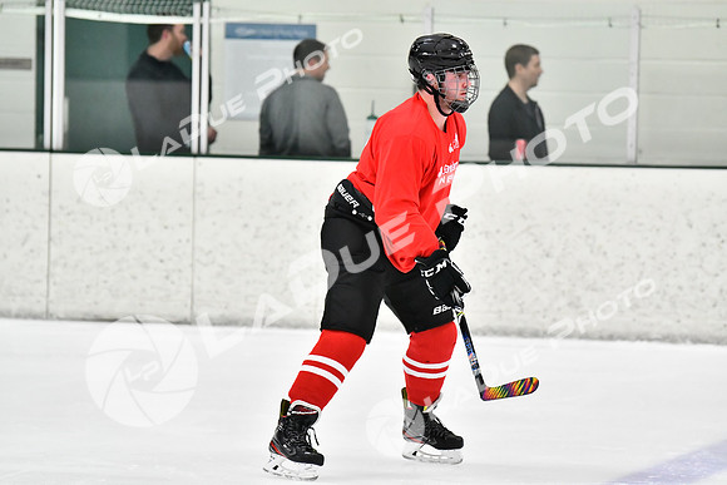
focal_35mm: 225
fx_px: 4545
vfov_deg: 6.1
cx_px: 364
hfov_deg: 9.1
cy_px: 242
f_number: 2.8
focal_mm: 150
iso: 5000
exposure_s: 1/1250
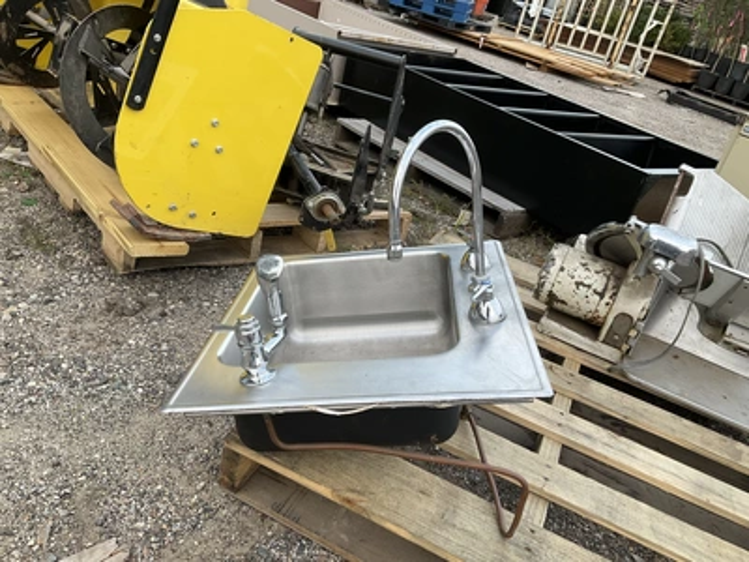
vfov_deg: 48.2
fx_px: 627
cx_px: 374
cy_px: 281
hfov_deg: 61.7
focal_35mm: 29
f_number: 1.8
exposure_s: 1/122
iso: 32
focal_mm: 3
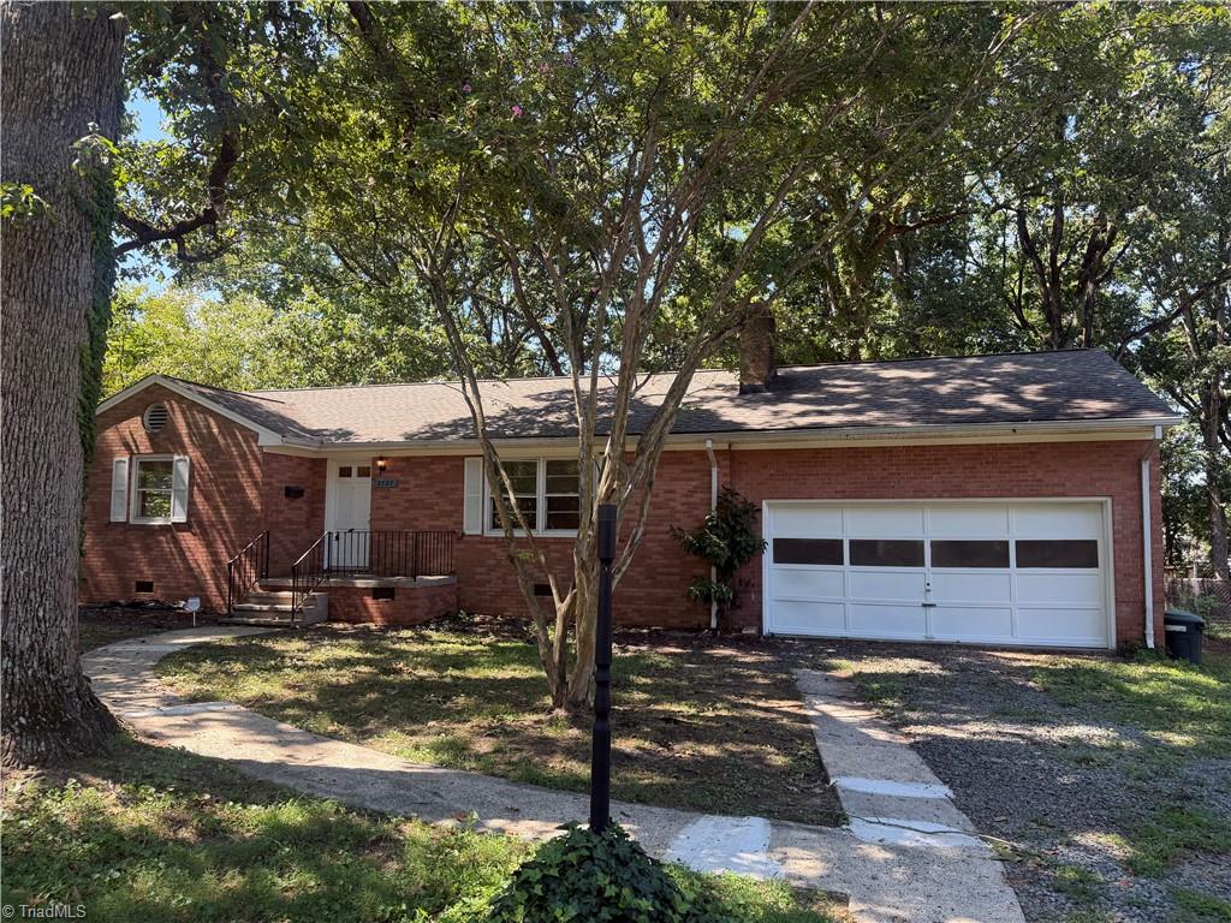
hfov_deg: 71.6
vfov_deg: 56.8
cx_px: 616
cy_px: 462
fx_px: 853
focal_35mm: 24
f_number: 1.78
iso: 100
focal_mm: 6.76
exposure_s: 1/532
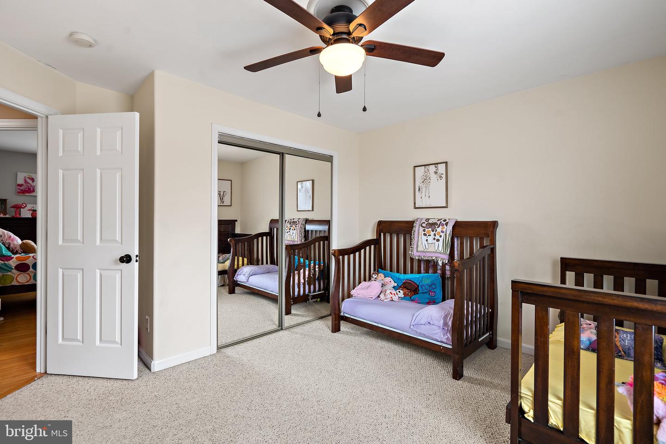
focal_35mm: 16
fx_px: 296
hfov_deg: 96.7
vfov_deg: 73.7
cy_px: 222
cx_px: 333
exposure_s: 1/4
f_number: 8
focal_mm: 16
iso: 400
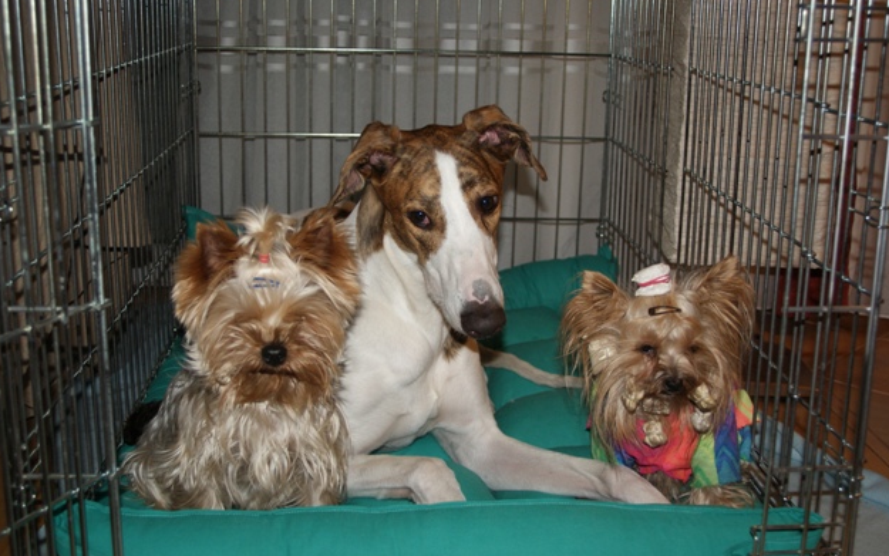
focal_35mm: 47
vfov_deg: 27.4
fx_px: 1139
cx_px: 449
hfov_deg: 42.6
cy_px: 294
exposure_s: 1/60
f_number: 5
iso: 400
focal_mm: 30
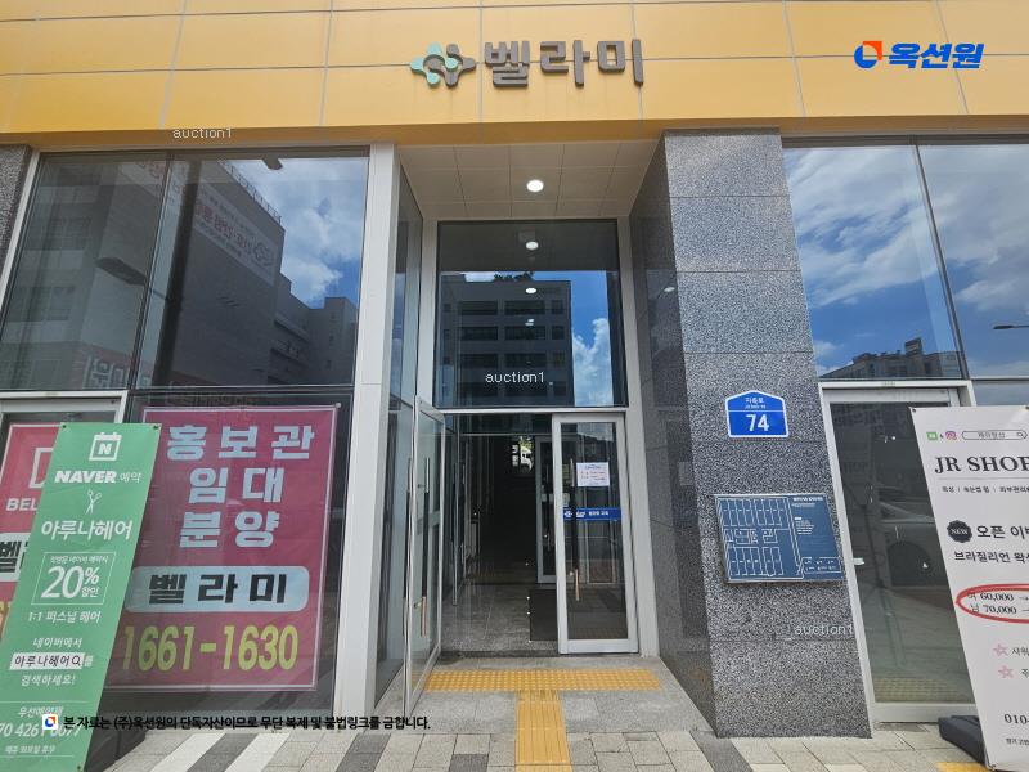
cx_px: 514
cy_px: 386
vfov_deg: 89.9
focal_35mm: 13
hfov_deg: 106.2
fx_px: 386
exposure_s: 1/950
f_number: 2.2
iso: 50
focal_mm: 2.2
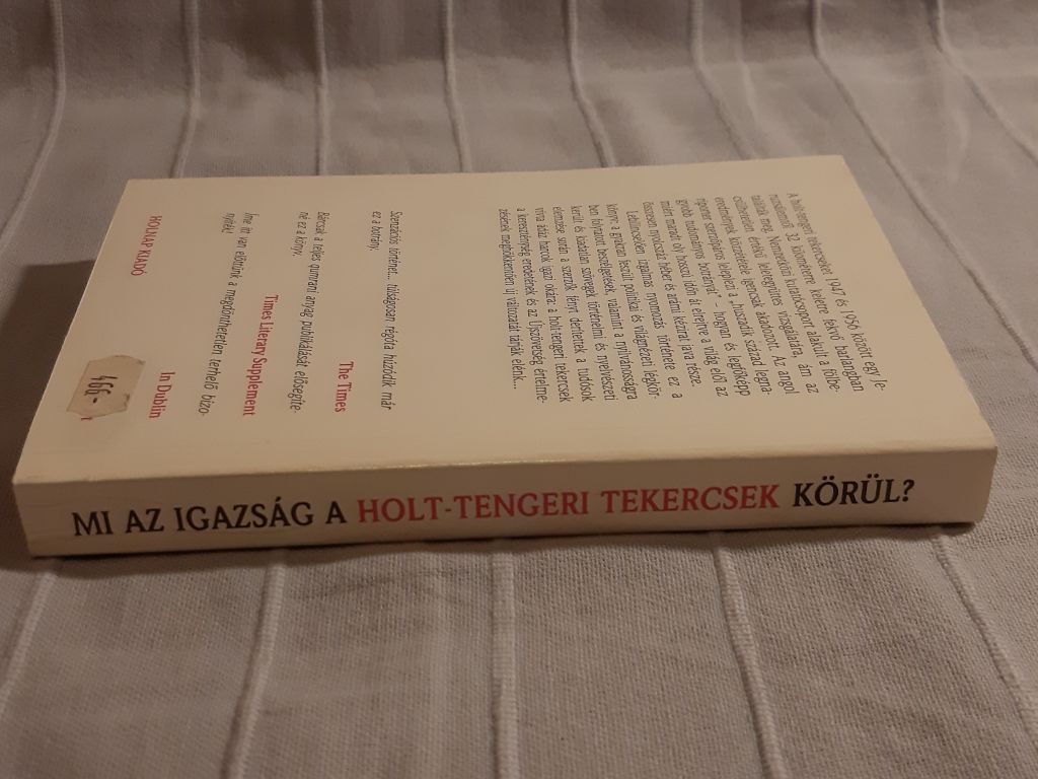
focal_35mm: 27
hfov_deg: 65.3
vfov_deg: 51.4
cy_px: 390
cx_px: 519
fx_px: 810
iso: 200
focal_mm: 3.93
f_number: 1.7
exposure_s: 1/50
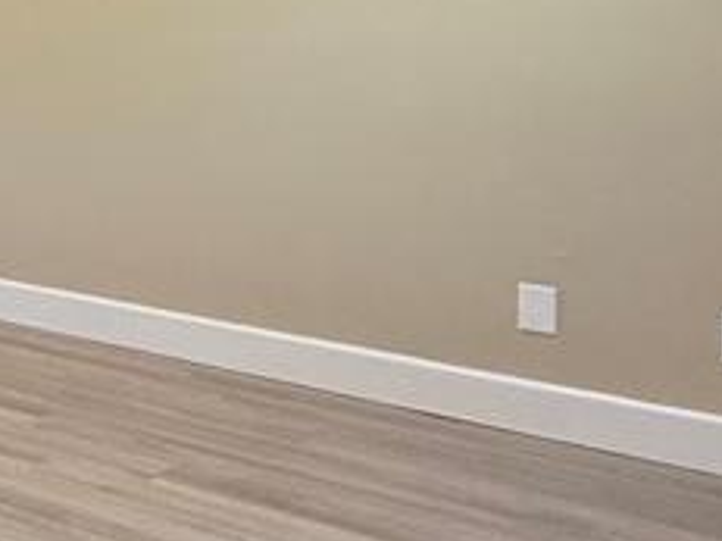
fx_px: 1292
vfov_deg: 22.6
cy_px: -19
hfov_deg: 22.9
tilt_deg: -1.5
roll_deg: +0.4
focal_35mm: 62
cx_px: -459
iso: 160
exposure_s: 1/120
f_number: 2.2
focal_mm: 2.22
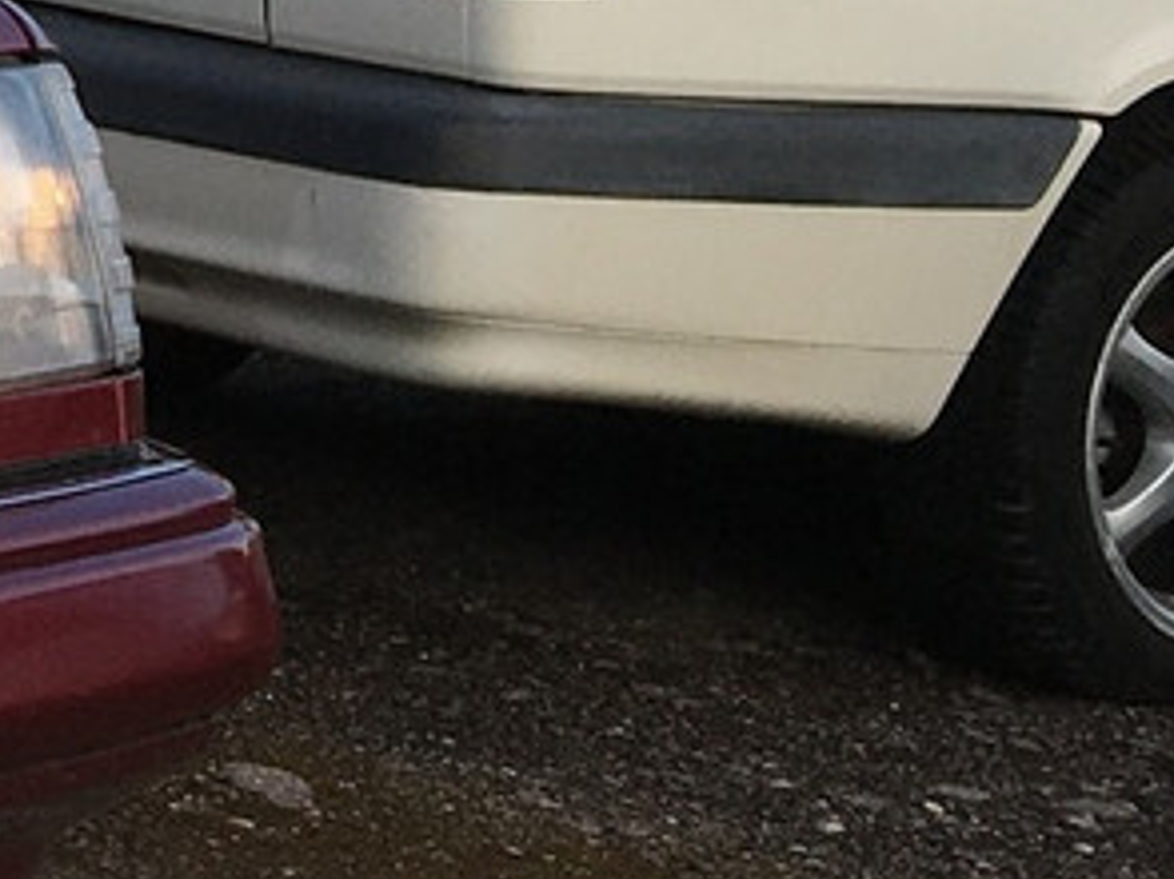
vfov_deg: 9.0
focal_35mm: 158
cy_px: -627
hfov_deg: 10.7
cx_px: -1617
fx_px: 5354
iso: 25
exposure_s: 1/371
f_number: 2.2
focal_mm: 4.15
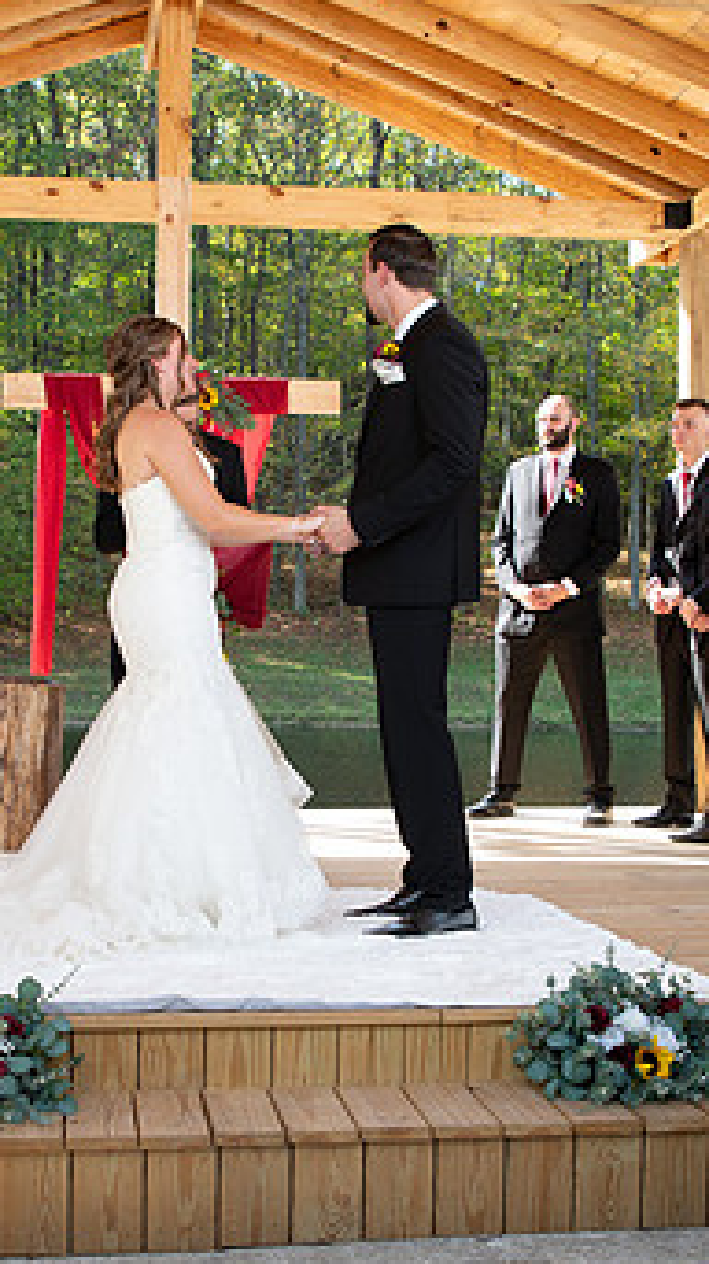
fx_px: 1674
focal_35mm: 50
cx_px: 272
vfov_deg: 41.3
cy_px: 697
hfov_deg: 23.9
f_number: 4
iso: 320
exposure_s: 1/250
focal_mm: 24
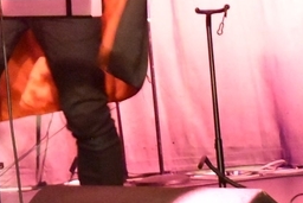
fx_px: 1541
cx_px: -17
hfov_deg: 11.1
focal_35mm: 183
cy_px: -76
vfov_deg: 7.4
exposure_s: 1/40
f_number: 3.8
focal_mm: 26
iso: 10000
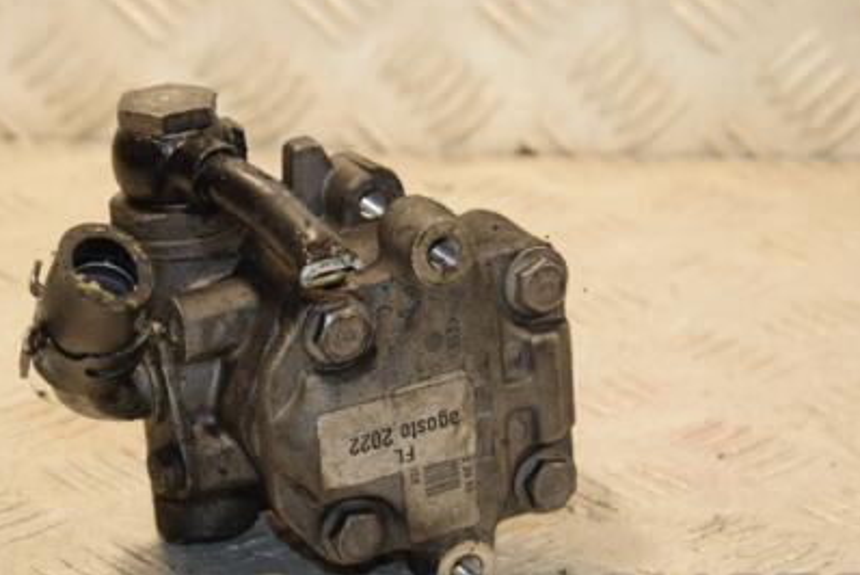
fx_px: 3132
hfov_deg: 15.6
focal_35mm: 131
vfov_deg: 10.5
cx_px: 385
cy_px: 318
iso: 800
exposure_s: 1/200
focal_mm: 58
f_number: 6.3
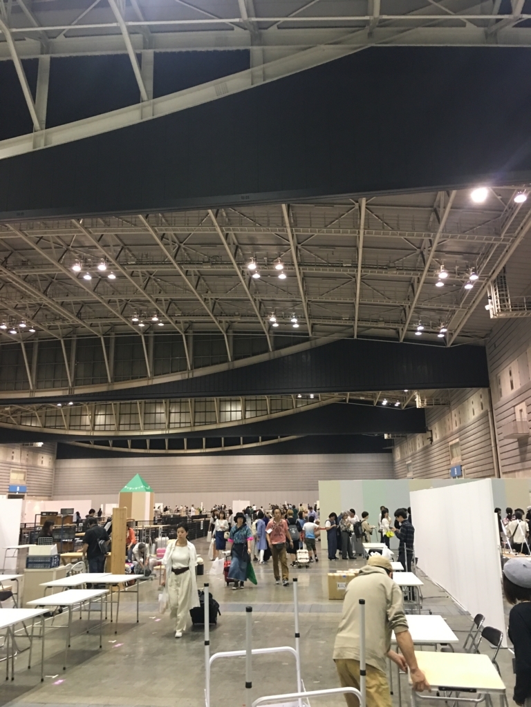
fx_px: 593
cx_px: 266
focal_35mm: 29
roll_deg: +0.1
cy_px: 354
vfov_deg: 61.7
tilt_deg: +14.8
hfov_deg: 48.2
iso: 80
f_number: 2.2
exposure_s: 1/10
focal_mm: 4.15
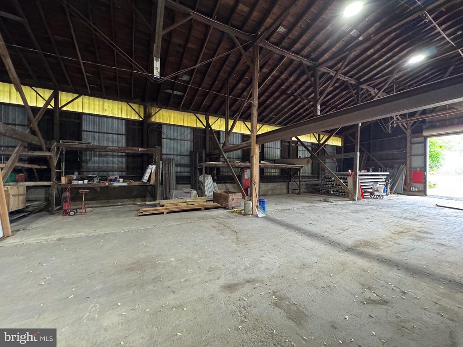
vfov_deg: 85.7
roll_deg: +0.2
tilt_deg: +0.1
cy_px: 174
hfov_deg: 102.1
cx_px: 232
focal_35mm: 14
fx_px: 187
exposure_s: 1/60
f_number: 2.2
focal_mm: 2.22
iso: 640
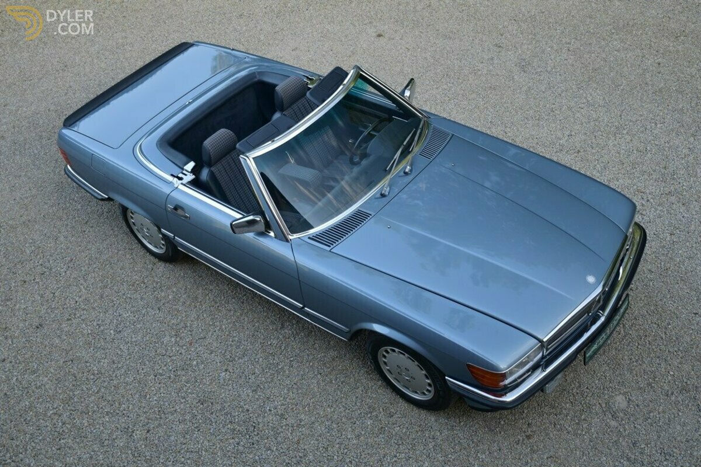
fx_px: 759
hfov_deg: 49.6
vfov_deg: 34.2
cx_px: 350
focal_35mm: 39
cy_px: 234
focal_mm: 26
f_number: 3.8
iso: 220
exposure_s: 1/125
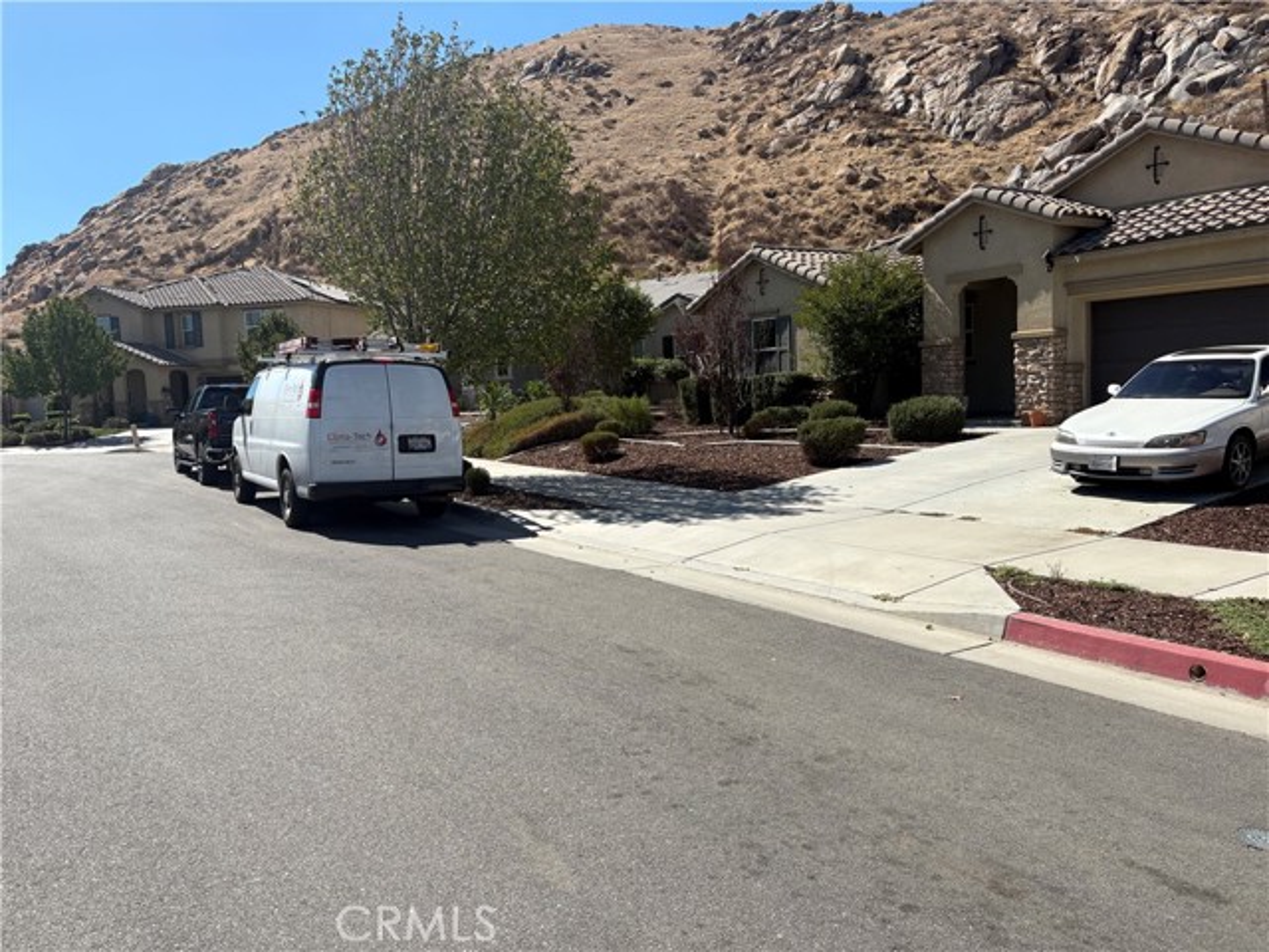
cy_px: 476
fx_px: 953
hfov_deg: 67.3
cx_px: 634
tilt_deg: -0.2
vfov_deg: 53.1
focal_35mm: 26
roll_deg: +4.8
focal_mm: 5.96
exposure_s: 1/3623
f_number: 1.6
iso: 50
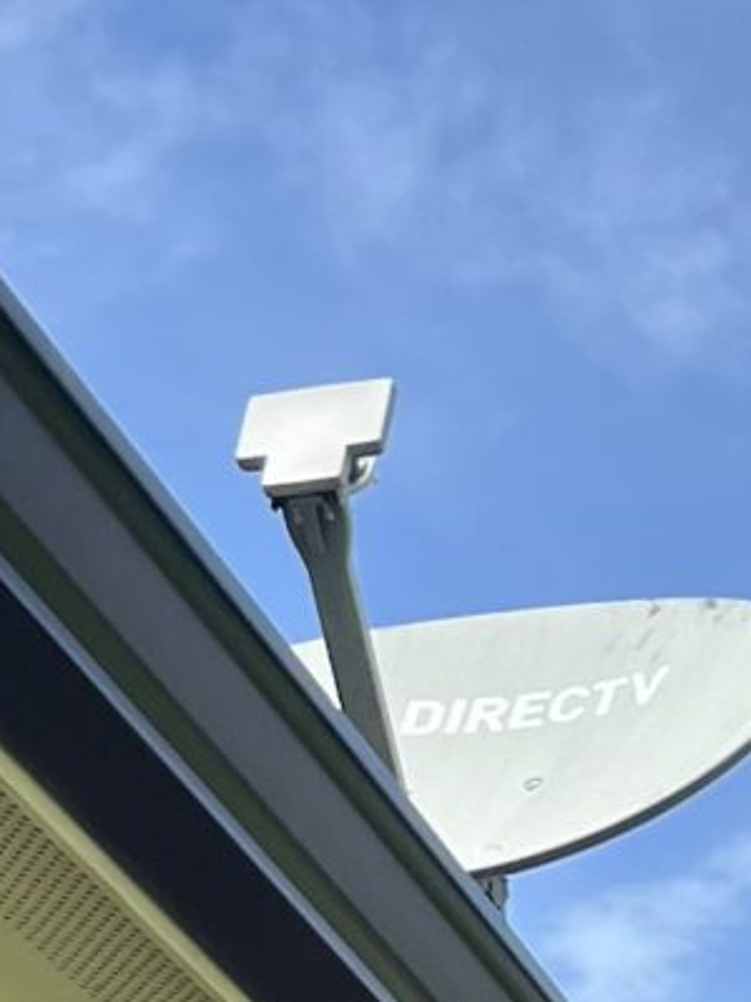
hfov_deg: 8.9
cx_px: 178
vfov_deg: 11.6
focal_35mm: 167
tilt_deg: +14.9
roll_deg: -5.3
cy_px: 1160
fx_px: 4833
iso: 50
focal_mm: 5.7
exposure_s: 1/2841
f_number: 1.5
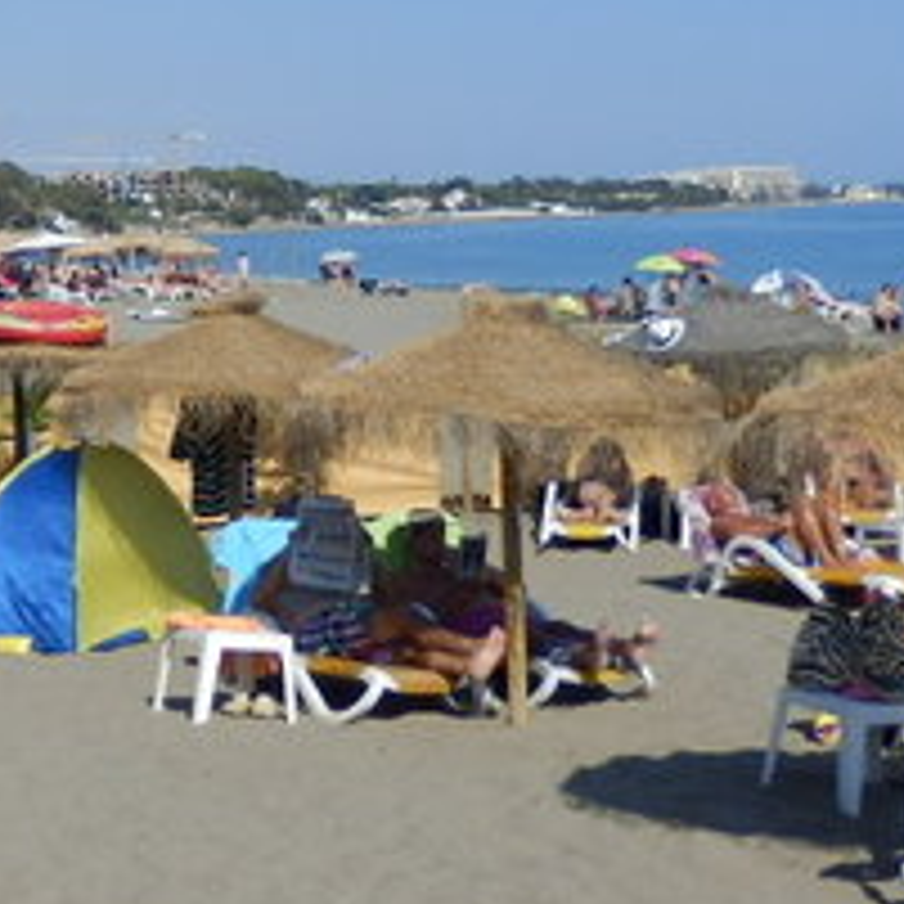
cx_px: 175
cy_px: 297
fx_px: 2600
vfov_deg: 19.7
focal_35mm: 88
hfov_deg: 19.5
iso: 80
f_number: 8.7
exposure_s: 1/250
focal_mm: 4.5
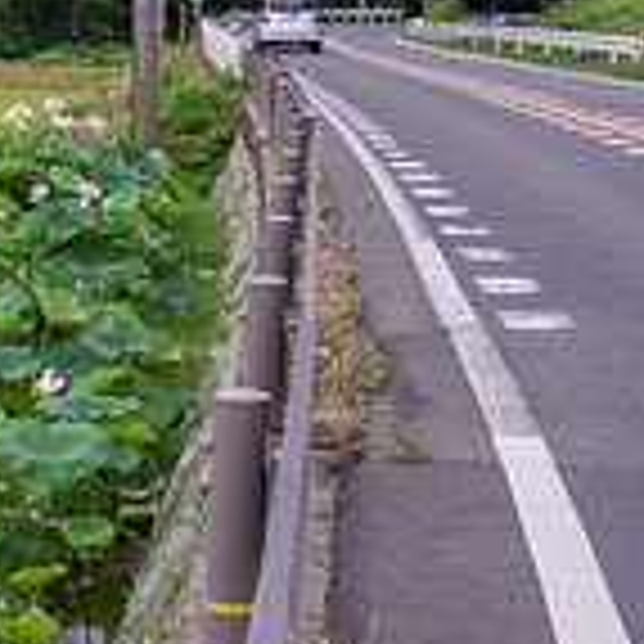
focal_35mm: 113
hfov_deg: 14.3
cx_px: -360
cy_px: 365
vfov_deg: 15.4
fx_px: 2378
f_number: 5.6
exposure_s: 1/320
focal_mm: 37
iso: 100
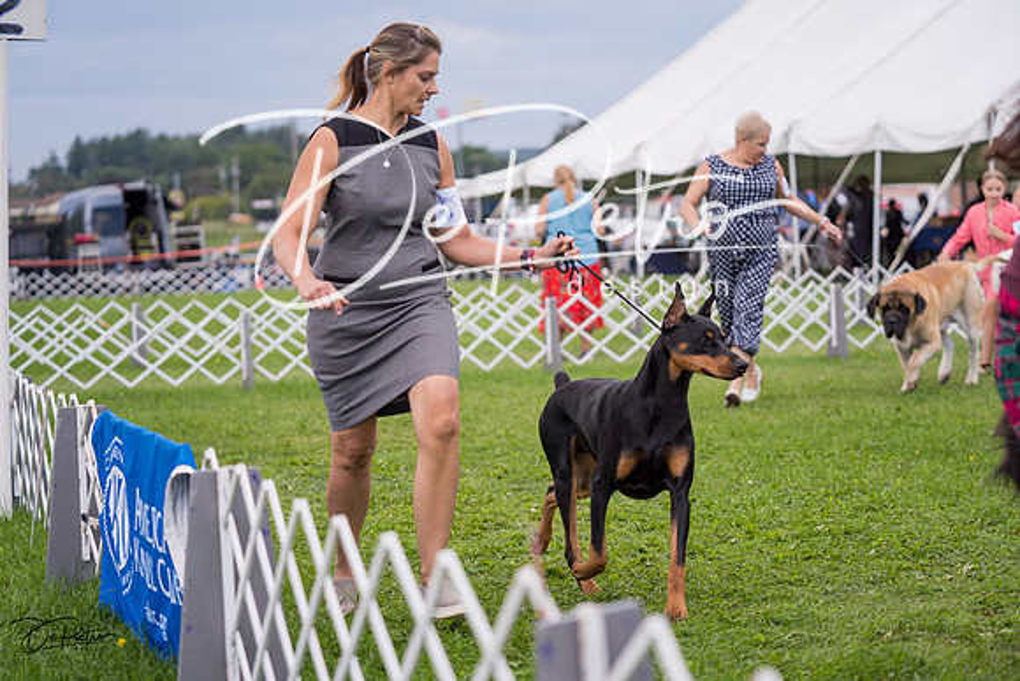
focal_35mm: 81
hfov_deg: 25.1
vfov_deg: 16.9
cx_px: 510
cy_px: 340
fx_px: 2295
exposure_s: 1/1000
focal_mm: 81
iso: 100
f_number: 2.8
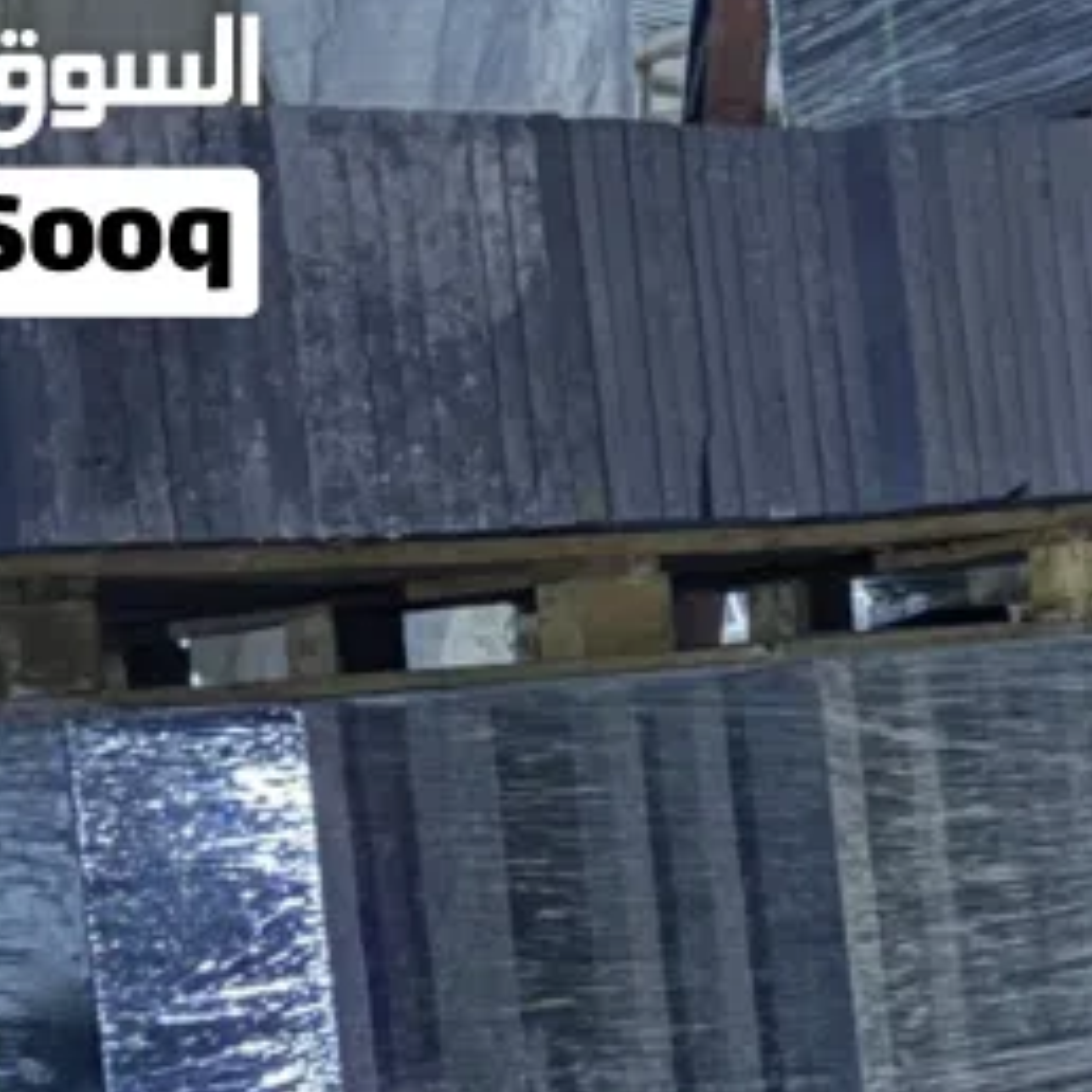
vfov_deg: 29.1
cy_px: 927
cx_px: 897
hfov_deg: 29.3
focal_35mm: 57
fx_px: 2034
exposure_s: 1/2
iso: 1250
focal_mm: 5.96
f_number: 1.6
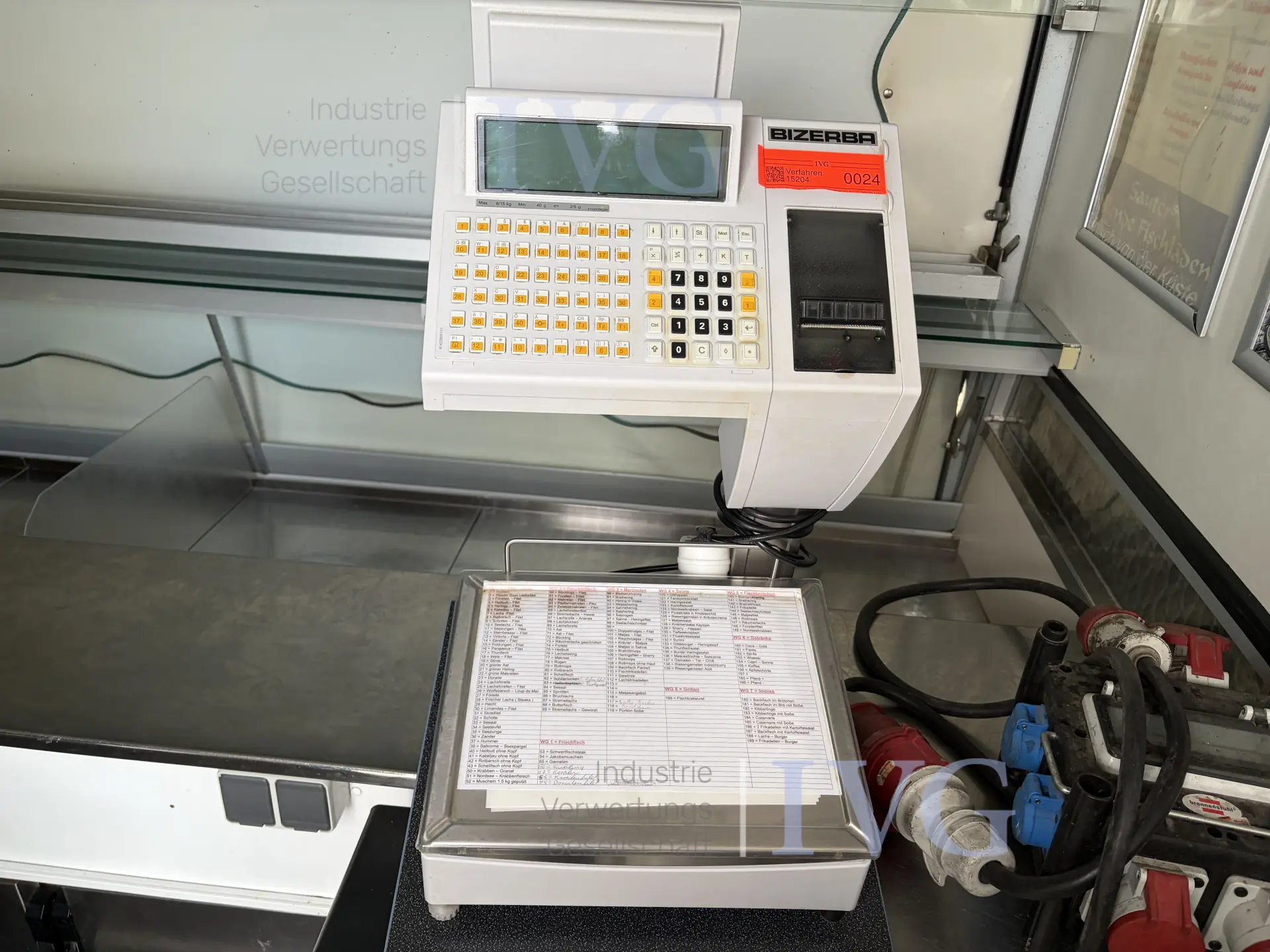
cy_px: 476
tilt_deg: -32.0
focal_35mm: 26
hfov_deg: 67.3
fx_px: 954
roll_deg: +1.1
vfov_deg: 53.1
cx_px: 635
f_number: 1.6
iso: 125
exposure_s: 1/110
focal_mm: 5.96
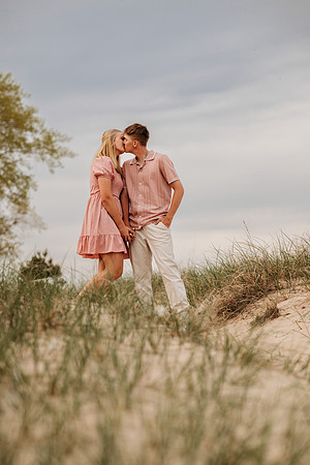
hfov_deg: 16.1
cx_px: 155
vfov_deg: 23.9
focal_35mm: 85
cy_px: 232
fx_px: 1098
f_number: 2.8
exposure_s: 1/1000
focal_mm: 85
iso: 200
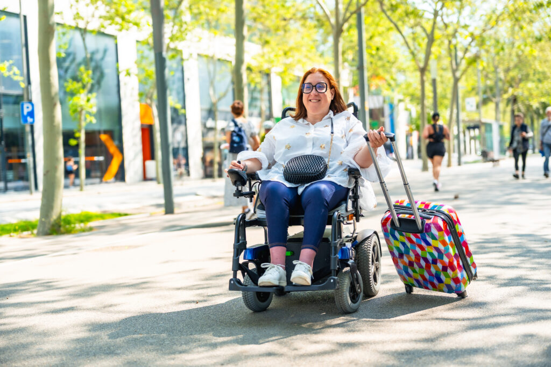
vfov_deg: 28.1
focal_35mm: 48
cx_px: 276
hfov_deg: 41.1
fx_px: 735
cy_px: 184
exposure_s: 1/800
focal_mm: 48
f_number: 2
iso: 100
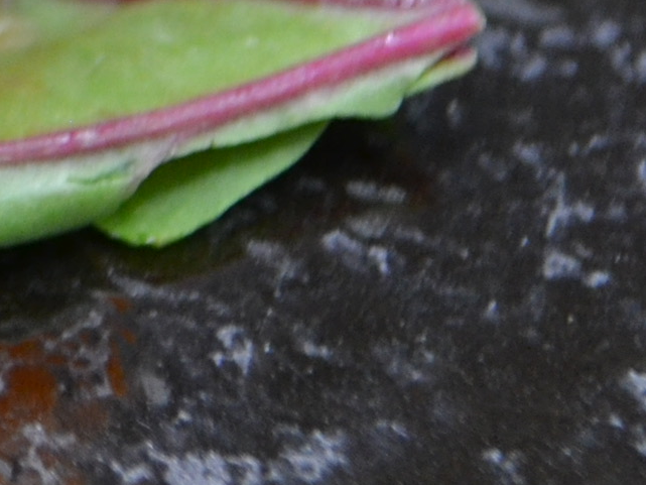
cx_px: -727
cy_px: -648
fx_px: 5226
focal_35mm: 280
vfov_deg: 5.2
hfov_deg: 6.8
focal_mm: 36
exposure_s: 1/10
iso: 800
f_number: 5
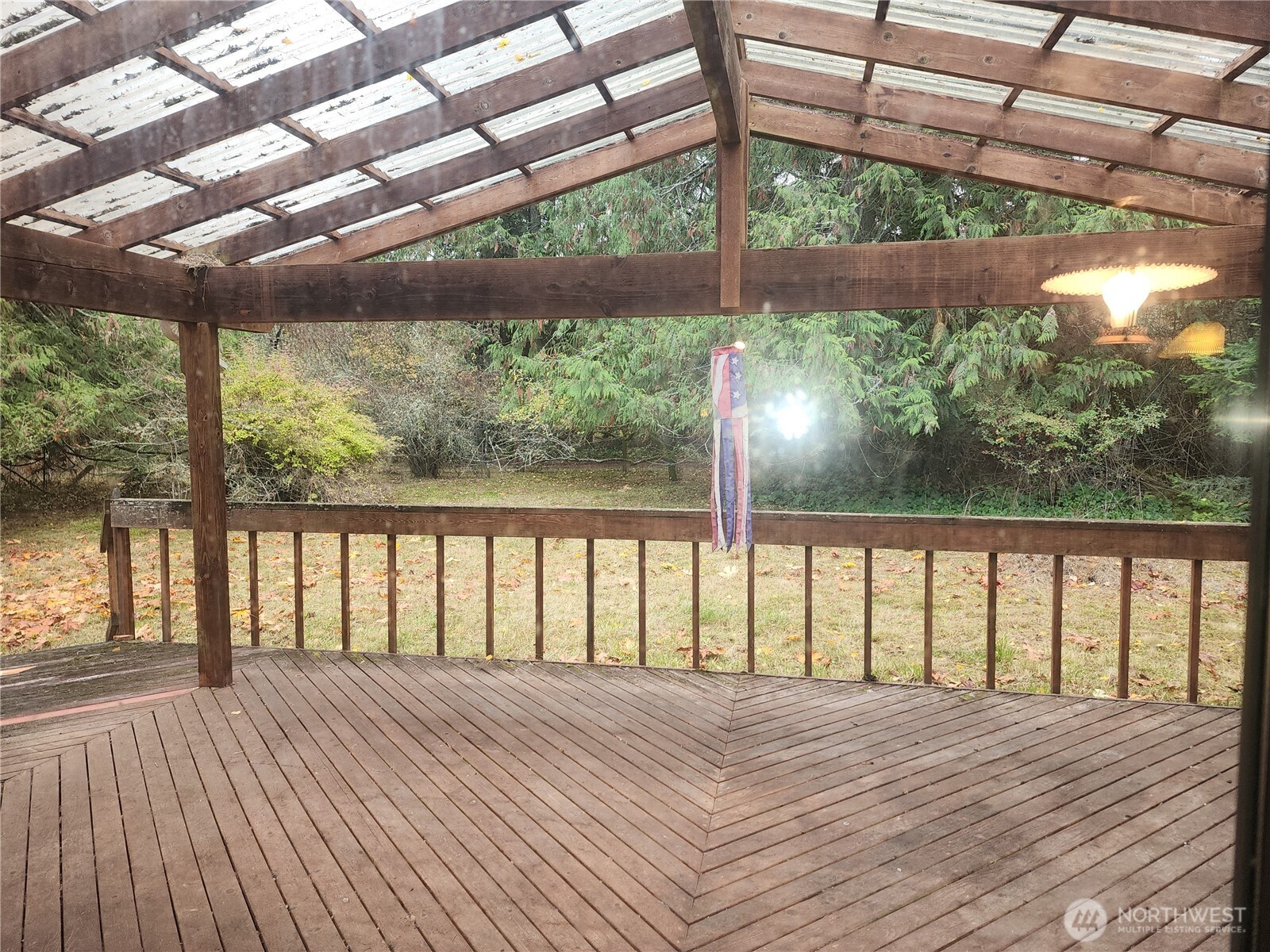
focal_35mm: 23
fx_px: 844
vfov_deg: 58.9
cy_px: 476
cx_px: 635
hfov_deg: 73.9
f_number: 1.8
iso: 50
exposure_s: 1/60
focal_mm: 6.4
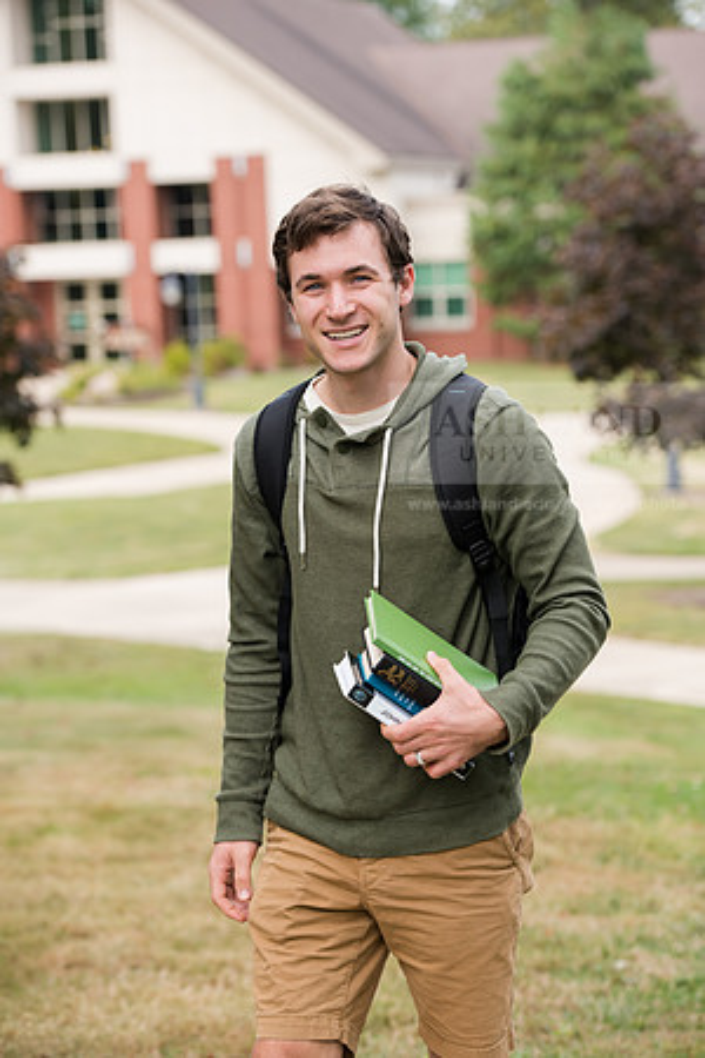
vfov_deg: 20.4
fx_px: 2937
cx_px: 352
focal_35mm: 100
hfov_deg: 13.7
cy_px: 529
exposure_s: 1/400
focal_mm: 100
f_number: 4.5
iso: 250
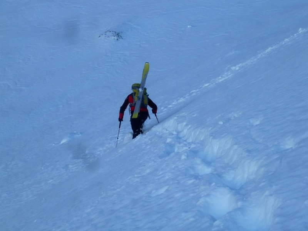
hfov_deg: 25.0
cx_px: 154
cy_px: 116
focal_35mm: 78
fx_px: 694
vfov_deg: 18.9
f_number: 4.5
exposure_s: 1/400
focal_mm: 12.8
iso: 80
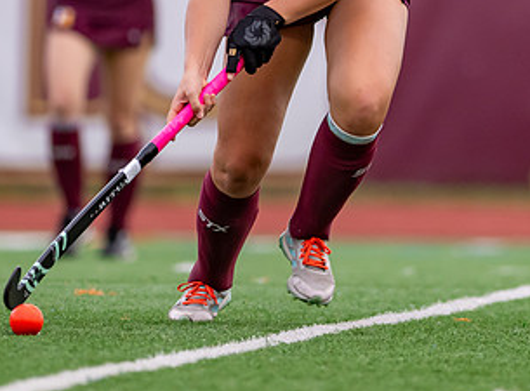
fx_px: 14232
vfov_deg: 1.6
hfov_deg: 2.1
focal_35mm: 935
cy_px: -26
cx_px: 355
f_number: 2.8
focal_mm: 300
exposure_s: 1/1000
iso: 560
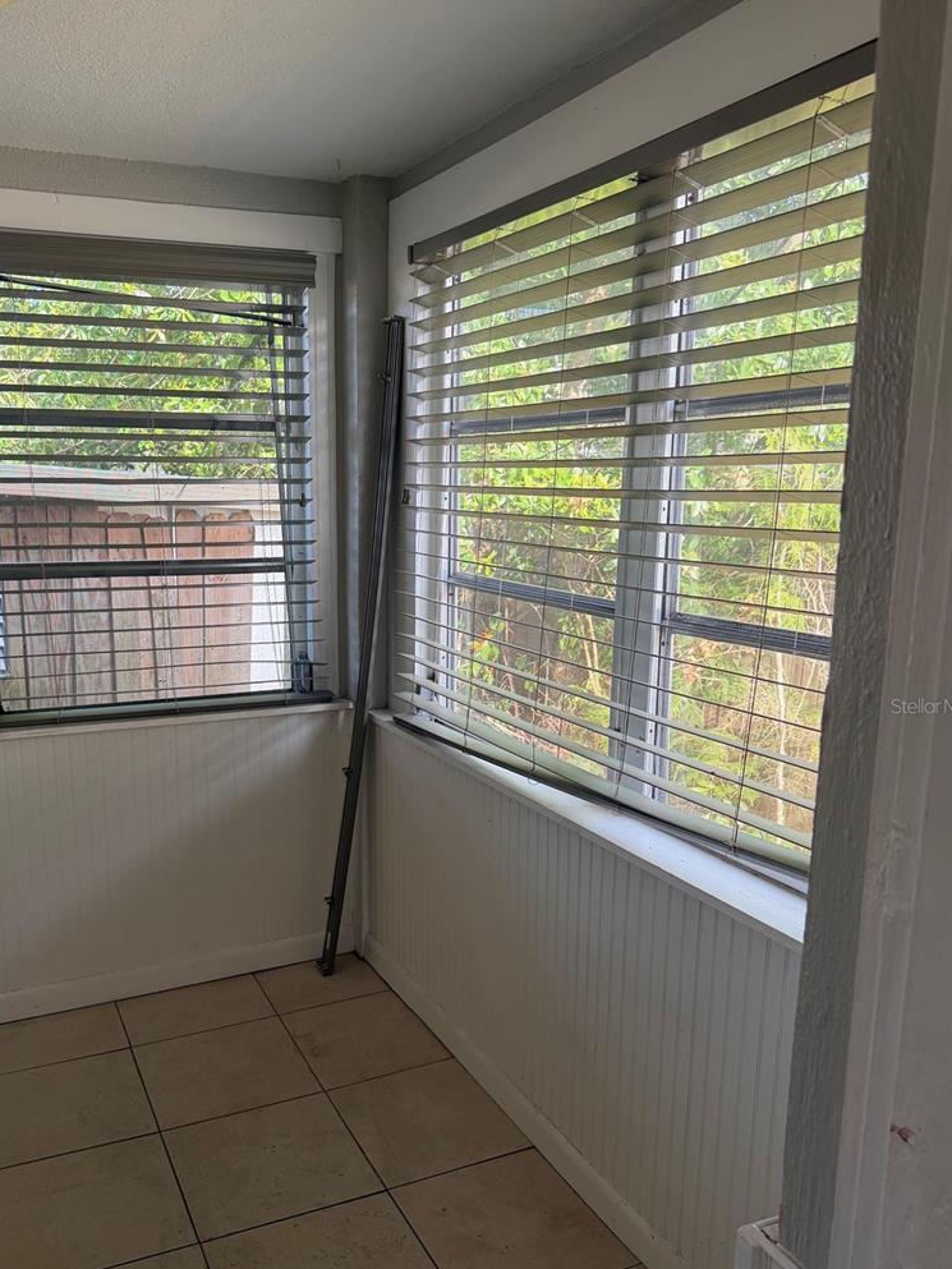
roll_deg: -0.4
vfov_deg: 61.5
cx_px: 406
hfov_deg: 48.1
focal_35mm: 29
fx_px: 1063
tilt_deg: -11.9
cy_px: 705
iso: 100
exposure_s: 1/121
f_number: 1.78
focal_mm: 6.76
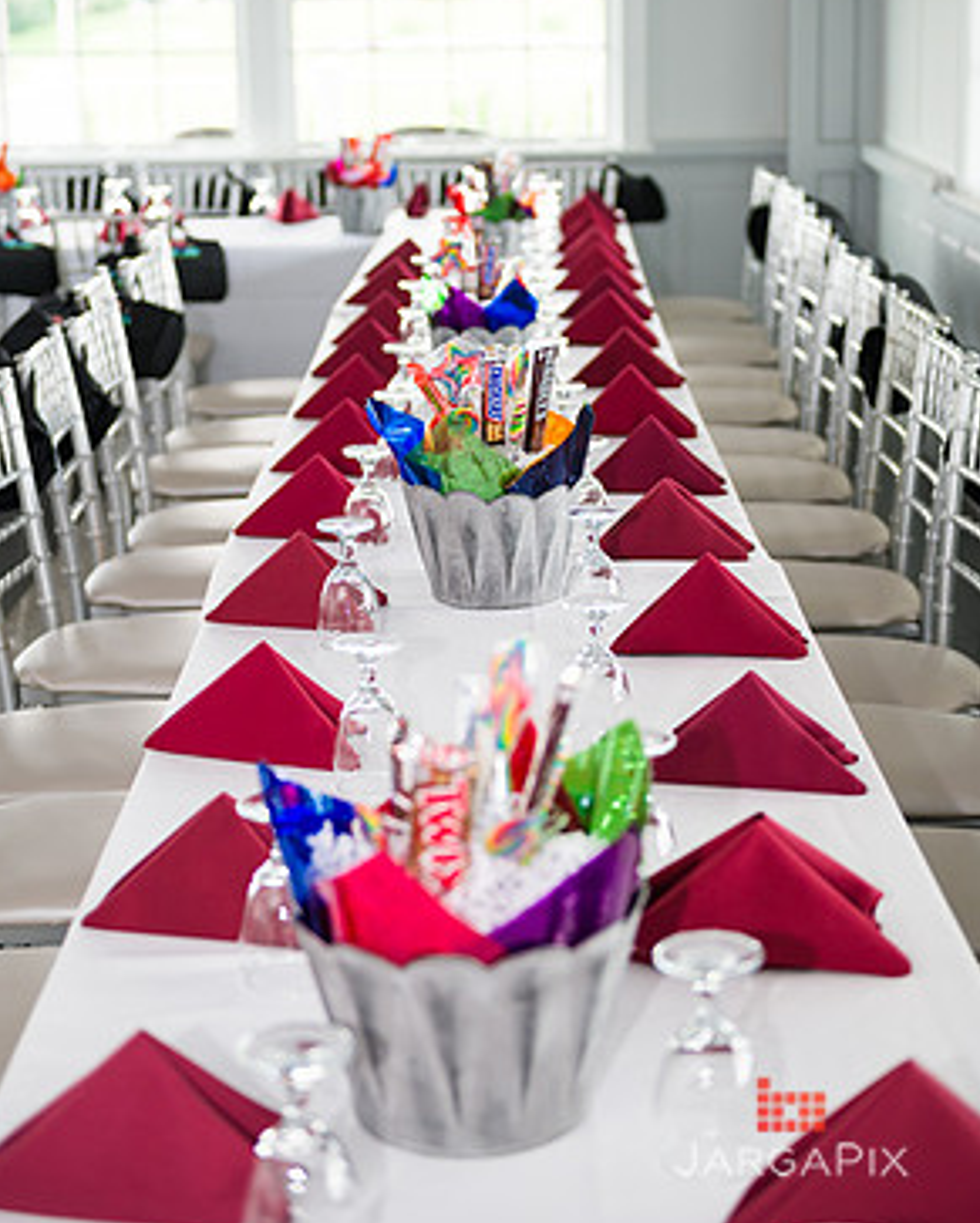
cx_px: 490
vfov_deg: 29.0
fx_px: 2354
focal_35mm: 65
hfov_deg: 23.5
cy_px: 492
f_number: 3.2
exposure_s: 1/200
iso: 200
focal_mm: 56
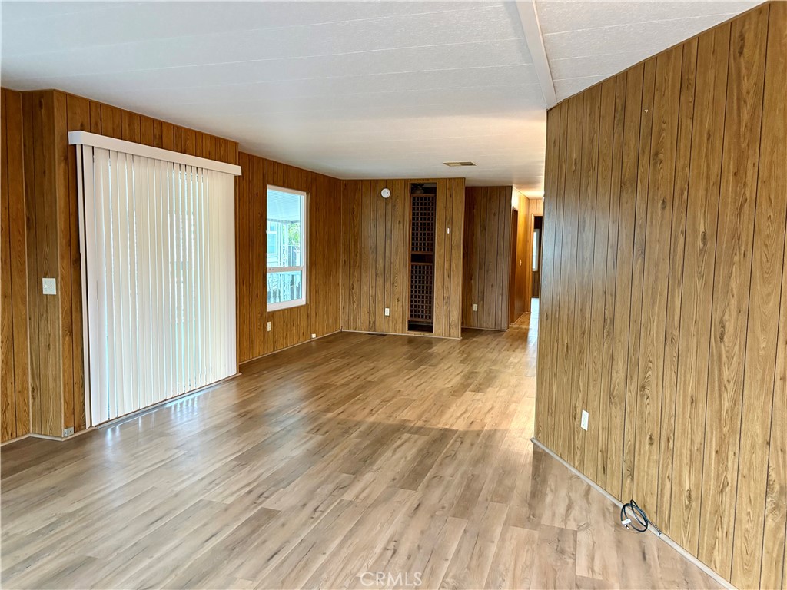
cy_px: 295
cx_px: 394
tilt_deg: -4.1
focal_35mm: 26
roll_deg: -1.1
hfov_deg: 67.3
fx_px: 591
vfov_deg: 53.1
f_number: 1.6
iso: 400
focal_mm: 5.96
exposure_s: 1/40
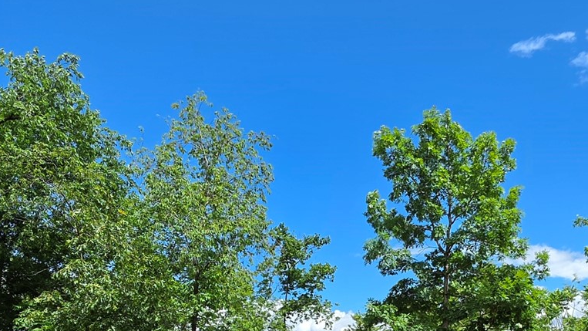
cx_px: 386
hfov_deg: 51.9
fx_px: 592
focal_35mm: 38
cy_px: 362
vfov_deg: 28.4
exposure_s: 1/1650
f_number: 1.9
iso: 32
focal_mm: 2.2
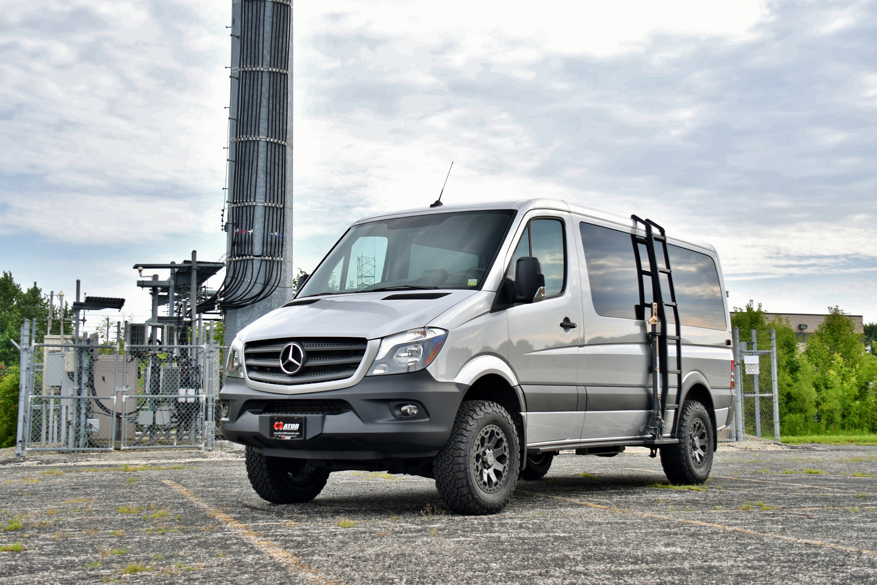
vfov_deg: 28.1
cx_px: 438
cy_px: 292
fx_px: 1169
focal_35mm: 48
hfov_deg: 41.1
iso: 100
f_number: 4.2
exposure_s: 1/100
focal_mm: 32
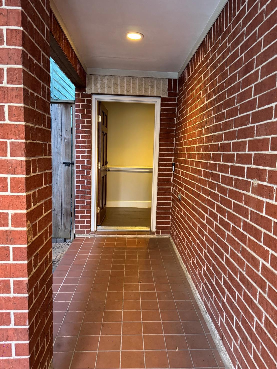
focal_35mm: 25
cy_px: 180
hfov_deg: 54.9
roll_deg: -2.2
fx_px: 267
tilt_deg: -5.8
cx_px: 144
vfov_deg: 69.4
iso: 500
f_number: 1.78
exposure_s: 1/59
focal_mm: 6.76
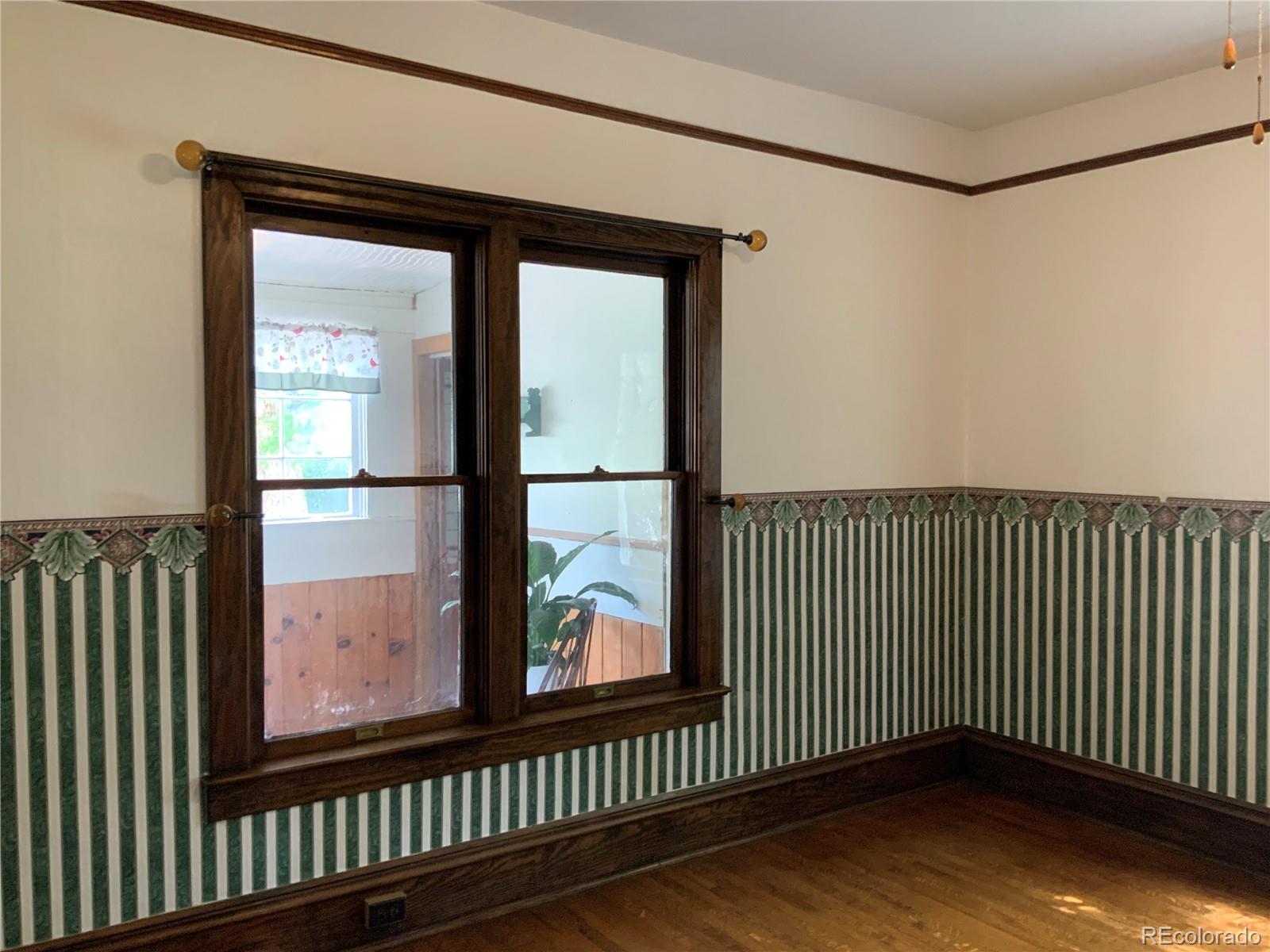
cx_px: 635
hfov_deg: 61.7
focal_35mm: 29
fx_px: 1064
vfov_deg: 48.2
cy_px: 476
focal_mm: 3
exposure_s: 1/60
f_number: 1.8
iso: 160
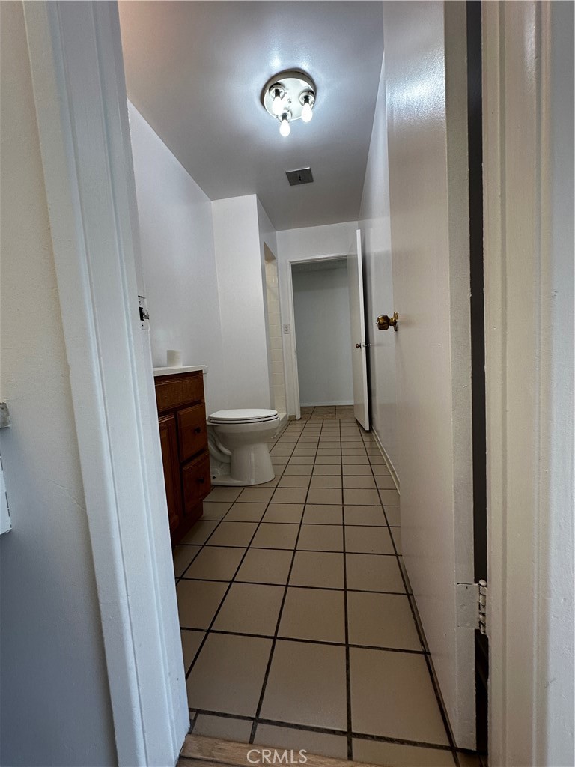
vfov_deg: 102.1
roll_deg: +4.1
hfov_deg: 85.7
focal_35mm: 14
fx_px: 310
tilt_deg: -3.2
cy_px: 384
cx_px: 288
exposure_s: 1/120
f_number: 2.2
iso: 100
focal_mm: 2.22
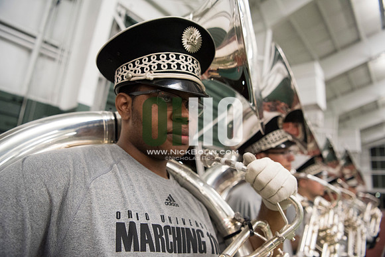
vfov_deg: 53.2
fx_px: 257
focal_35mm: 24
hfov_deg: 73.7
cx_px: 192
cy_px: 128
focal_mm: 24
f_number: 3.2
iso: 3200
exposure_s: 1/200
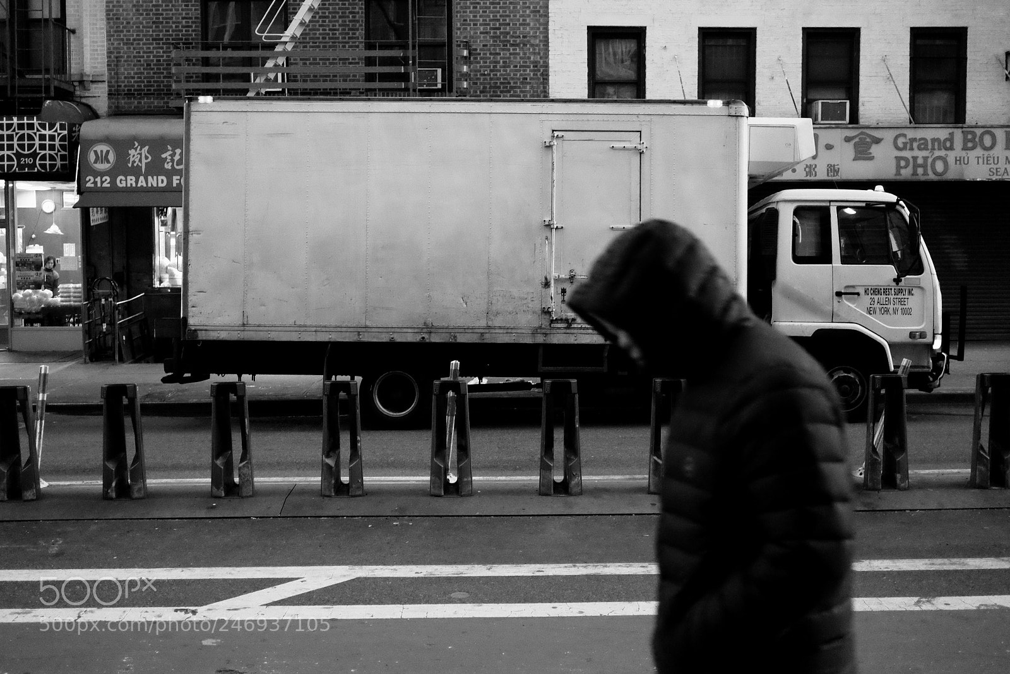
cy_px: 337
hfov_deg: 47.4
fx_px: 1150
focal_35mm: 41
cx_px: 505
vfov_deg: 32.6
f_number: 2.8
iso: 3200
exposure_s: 1/125
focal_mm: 27
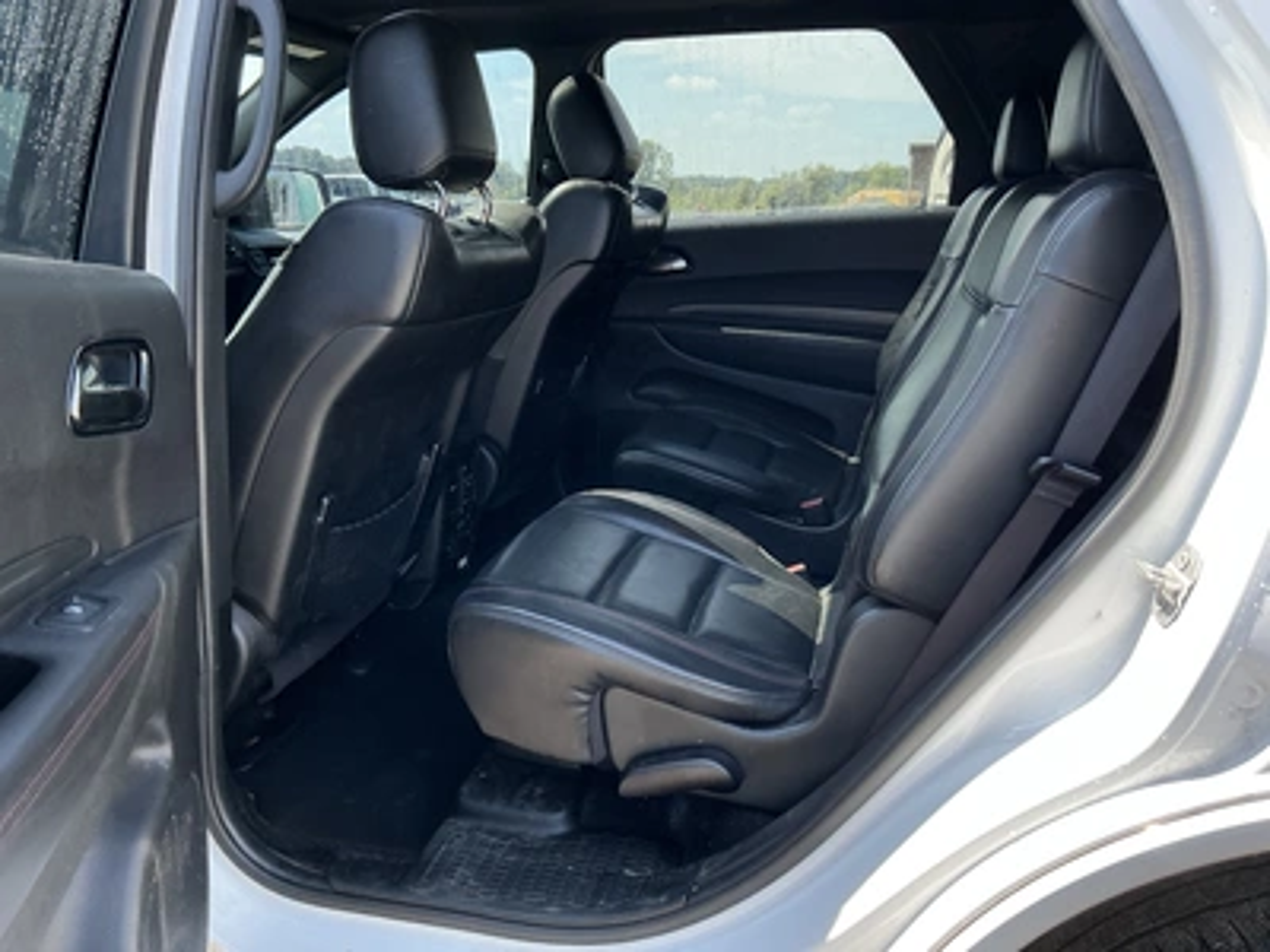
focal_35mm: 28
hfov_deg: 63.4
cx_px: 635
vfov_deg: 49.7
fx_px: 1027
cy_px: 476
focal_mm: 3
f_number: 1.8
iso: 25
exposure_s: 1/178
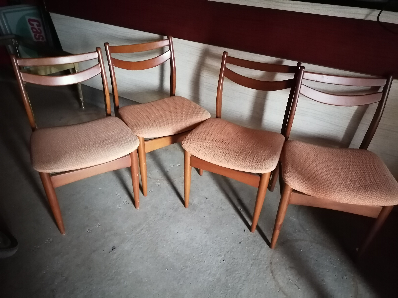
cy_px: 149
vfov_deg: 51.4
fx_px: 310
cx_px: 199
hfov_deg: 65.3
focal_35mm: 27
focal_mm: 5.3
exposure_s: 1/20
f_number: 1.8
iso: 1600
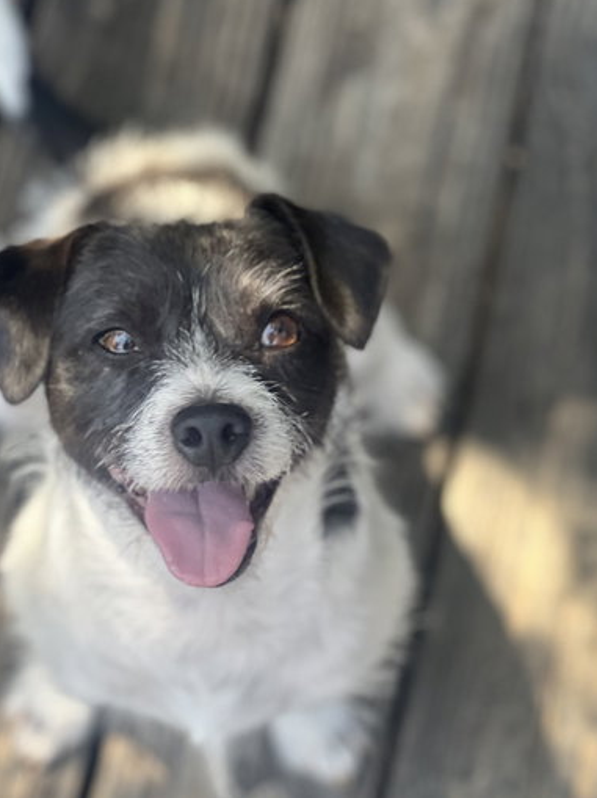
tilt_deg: -64.4
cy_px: 452
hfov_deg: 14.6
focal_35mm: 101
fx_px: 2325
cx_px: 257
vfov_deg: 19.5
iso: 125
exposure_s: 1/121
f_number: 2.8
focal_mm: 9
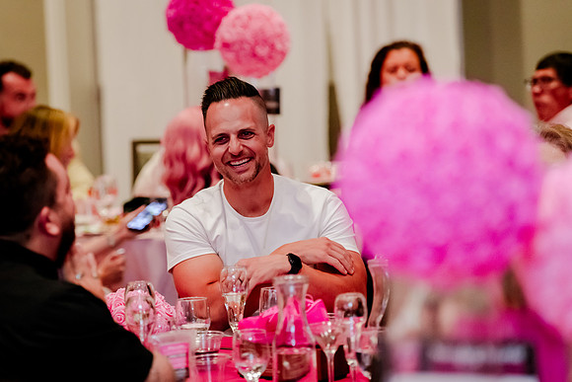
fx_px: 3196
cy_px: 174
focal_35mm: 201
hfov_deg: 10.2
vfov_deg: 6.8
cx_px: 223
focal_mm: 160
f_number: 2.8
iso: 5000
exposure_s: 1/250
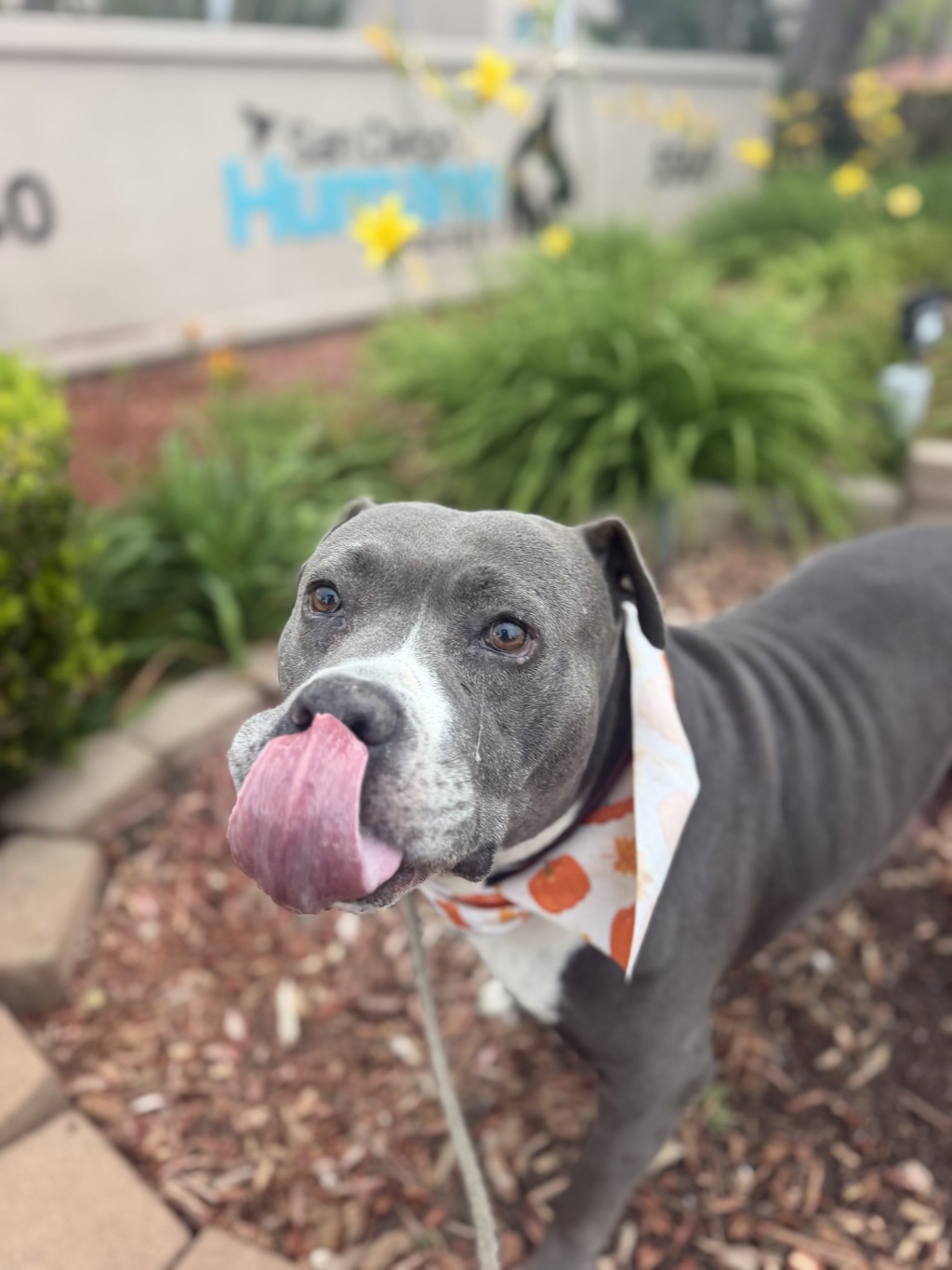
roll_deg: -3.2
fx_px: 880
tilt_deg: -26.6
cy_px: 635
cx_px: 476
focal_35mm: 24
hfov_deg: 56.8
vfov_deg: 71.6
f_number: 1.78
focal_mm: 6.76
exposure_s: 1/121
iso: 160
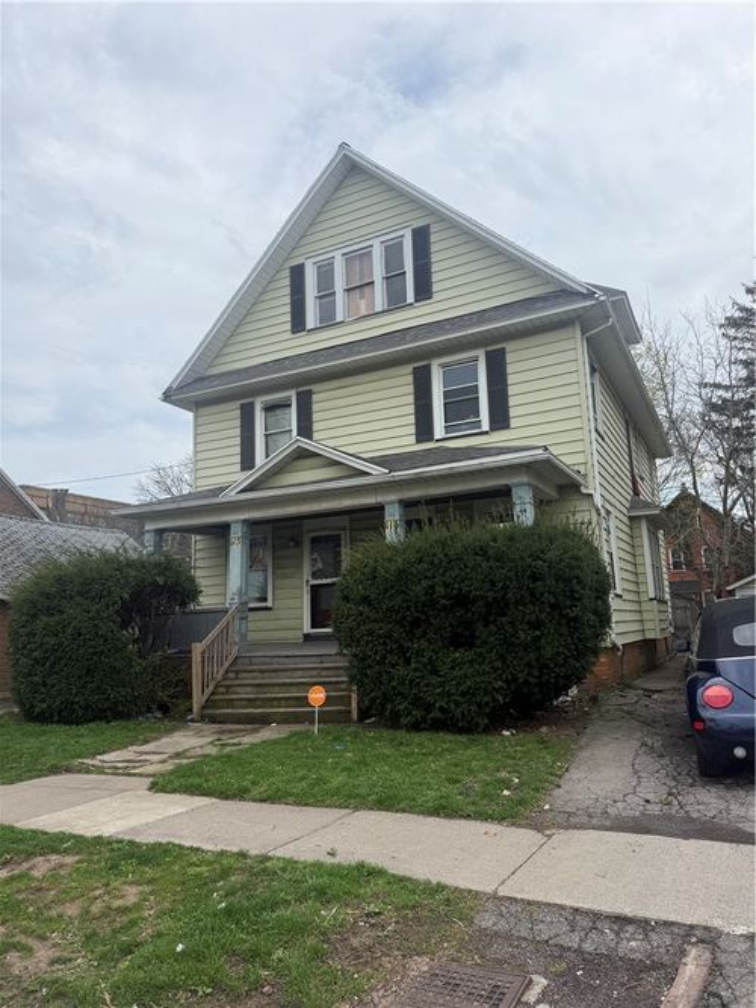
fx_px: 699
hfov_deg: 56.8
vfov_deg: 71.6
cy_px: 504
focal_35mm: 24
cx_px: 378
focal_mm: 6.76
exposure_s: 1/3584
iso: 80
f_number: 1.78
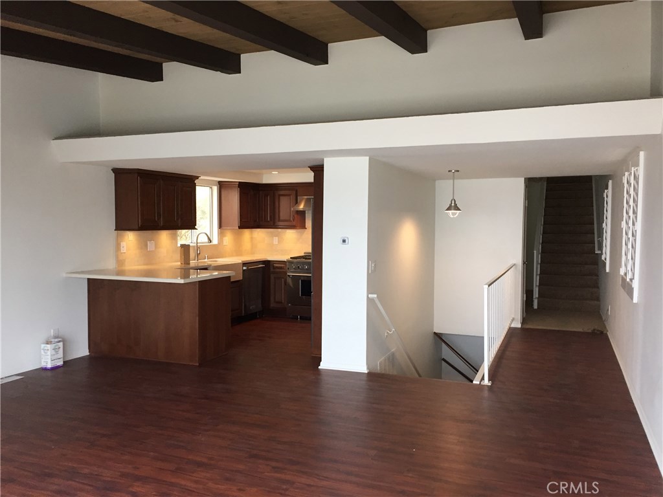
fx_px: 555
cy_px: 248
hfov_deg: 61.7
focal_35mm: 29
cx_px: 332
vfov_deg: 48.2
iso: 40
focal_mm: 4.15
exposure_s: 1/30
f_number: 2.2
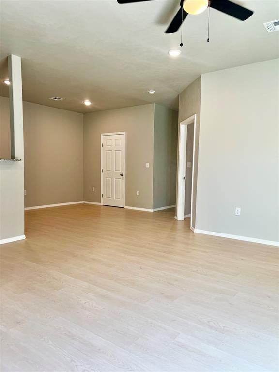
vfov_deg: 67.3
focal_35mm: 26
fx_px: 279
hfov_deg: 53.1
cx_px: 140
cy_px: 186
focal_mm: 5.7
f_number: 1.5
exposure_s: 1/126
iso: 64
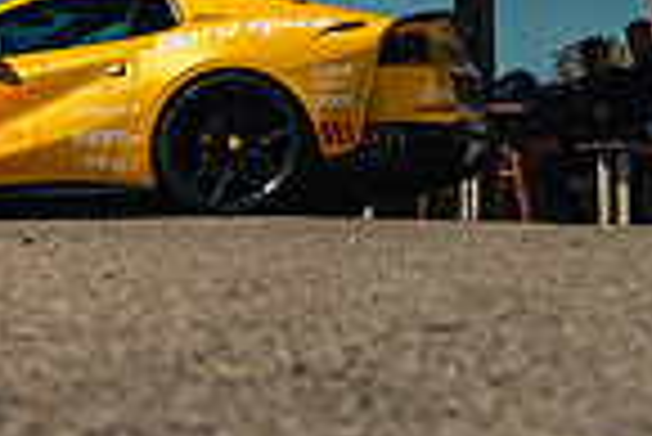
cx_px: -369
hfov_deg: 13.0
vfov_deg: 9.3
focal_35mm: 148
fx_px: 2683
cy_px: 34
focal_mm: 24.9
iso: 200
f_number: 3.2
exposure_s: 1/1000
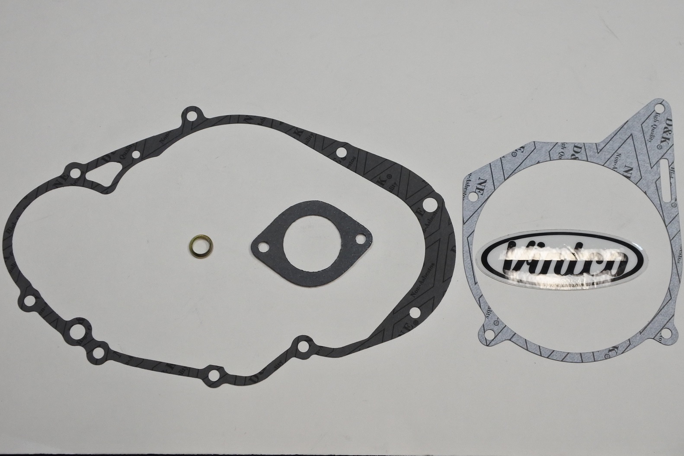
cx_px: 342
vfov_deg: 31.2
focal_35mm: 43
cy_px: 228
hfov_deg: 45.4
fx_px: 817
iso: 500
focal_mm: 16.1
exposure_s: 1/125
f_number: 4.5
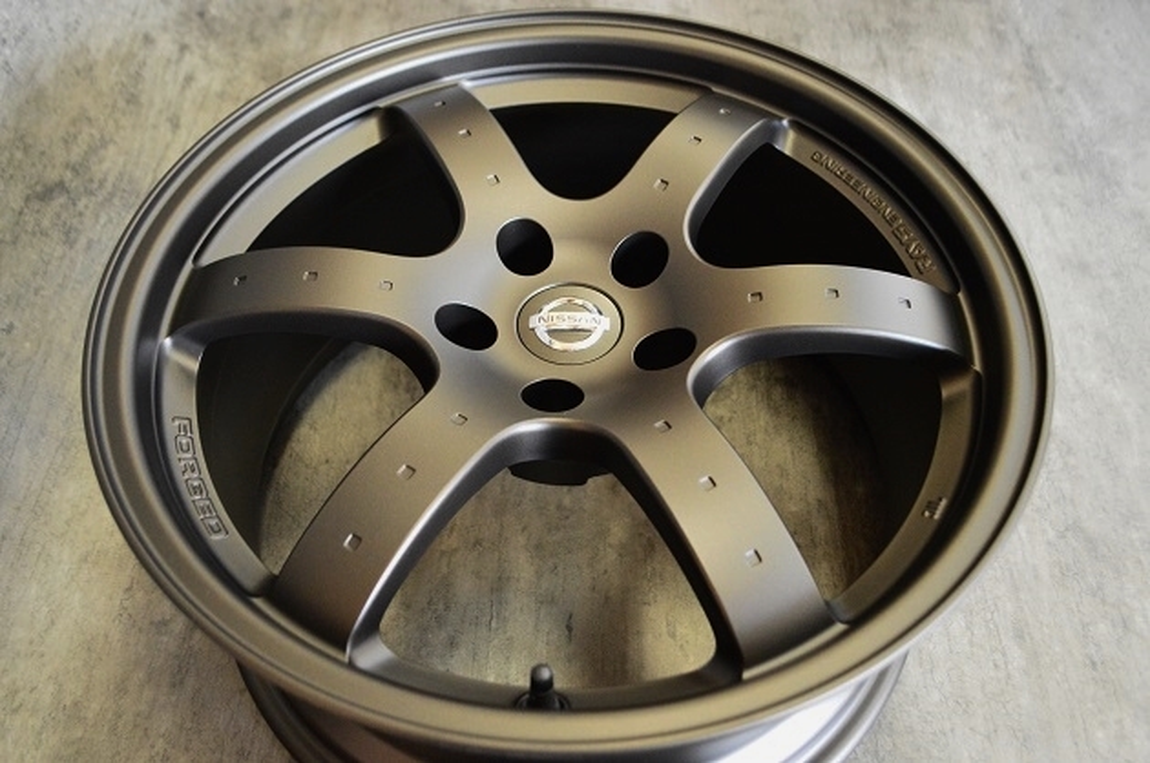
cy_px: 382
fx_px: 957
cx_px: 575
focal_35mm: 30
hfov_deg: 62.0
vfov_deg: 43.5
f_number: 3.8
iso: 3200
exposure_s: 1/60
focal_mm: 20
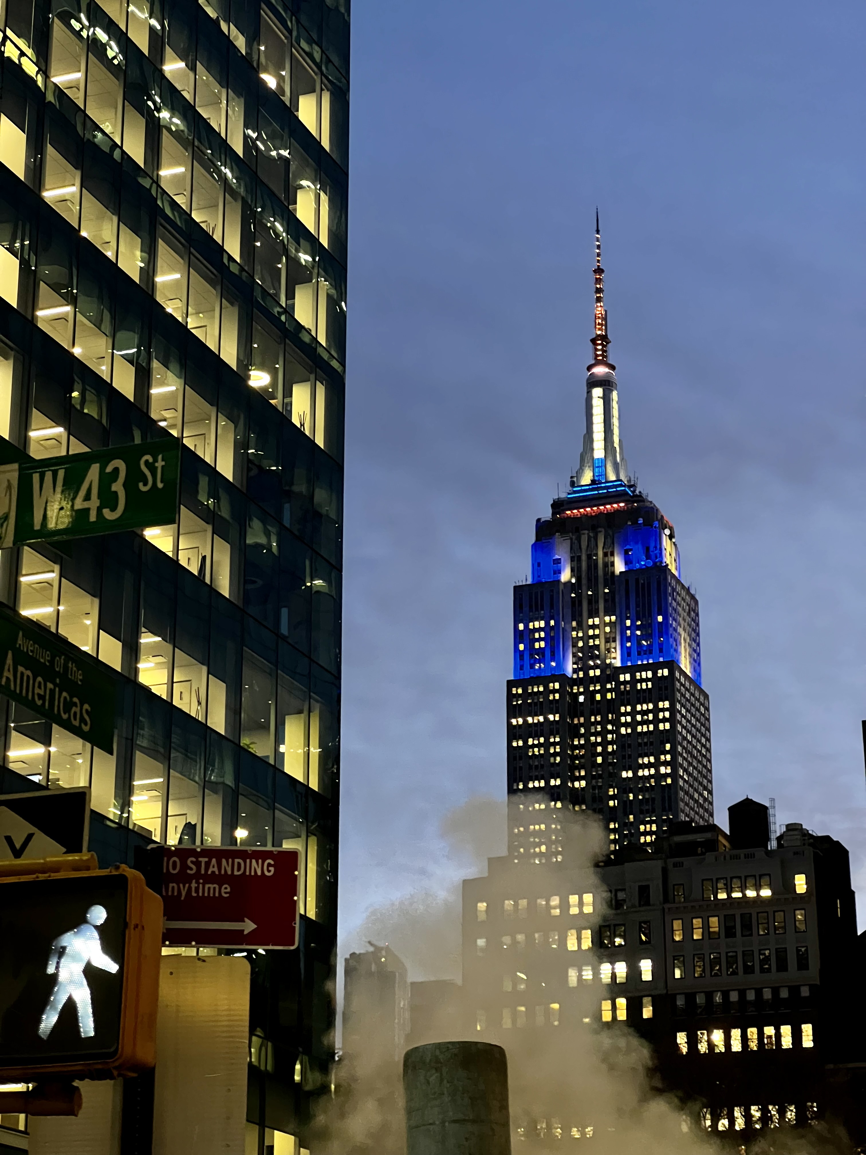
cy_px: 578
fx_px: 2568
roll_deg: -0.5
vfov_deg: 25.3
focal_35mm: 77
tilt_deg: +21.7
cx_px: 433
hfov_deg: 19.1
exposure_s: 1/40
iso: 800
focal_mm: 9
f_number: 2.8
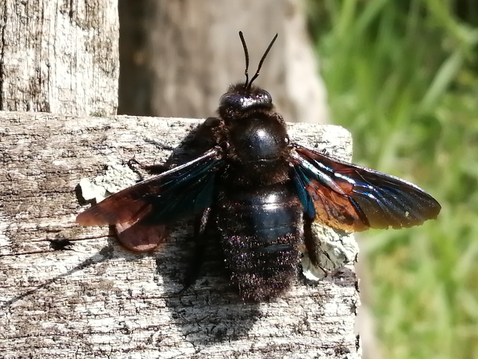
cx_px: 239
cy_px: 180
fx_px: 1436
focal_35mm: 104
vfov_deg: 14.2
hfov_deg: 18.9
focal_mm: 3.46
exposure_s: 1/903
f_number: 1.8
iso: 50
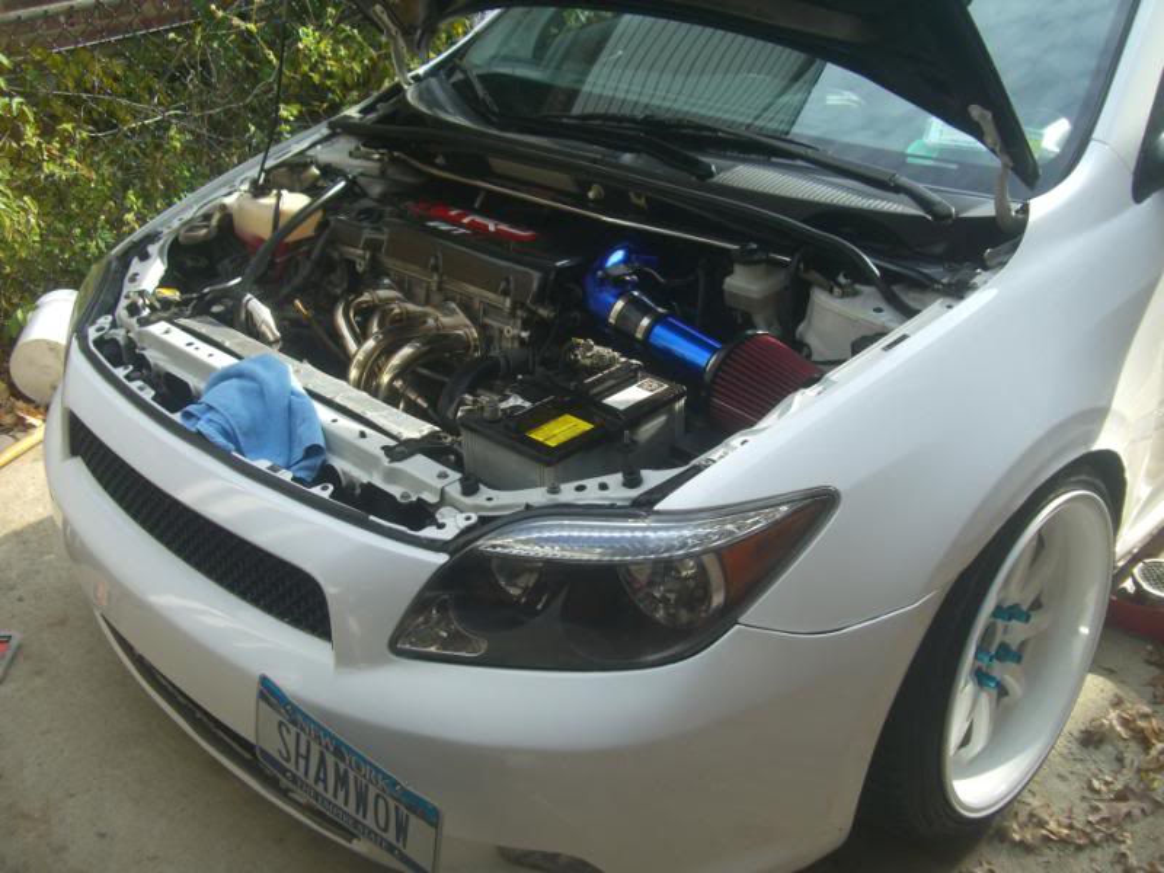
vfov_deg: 37.7
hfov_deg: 49.0
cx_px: 582
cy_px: 436
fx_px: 1278
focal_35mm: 38
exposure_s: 1/160
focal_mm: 7.9
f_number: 2.8
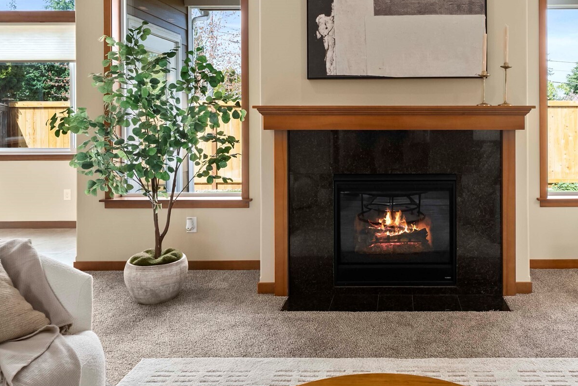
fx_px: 434
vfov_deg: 47.0
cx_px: 393
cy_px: 122
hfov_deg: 65.3
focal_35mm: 27
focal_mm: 19
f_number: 7.1
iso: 1000
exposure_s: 1/25
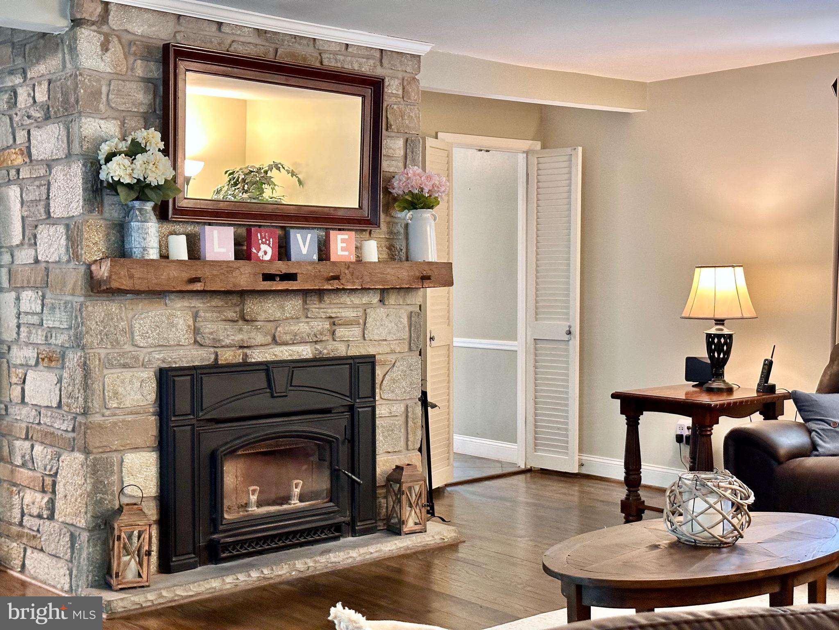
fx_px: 1163
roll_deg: -0.2
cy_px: 315
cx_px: 420
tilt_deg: -2.7
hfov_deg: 39.7
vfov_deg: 30.3
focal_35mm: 48
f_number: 1.78
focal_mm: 6.86
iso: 320
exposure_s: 1/40
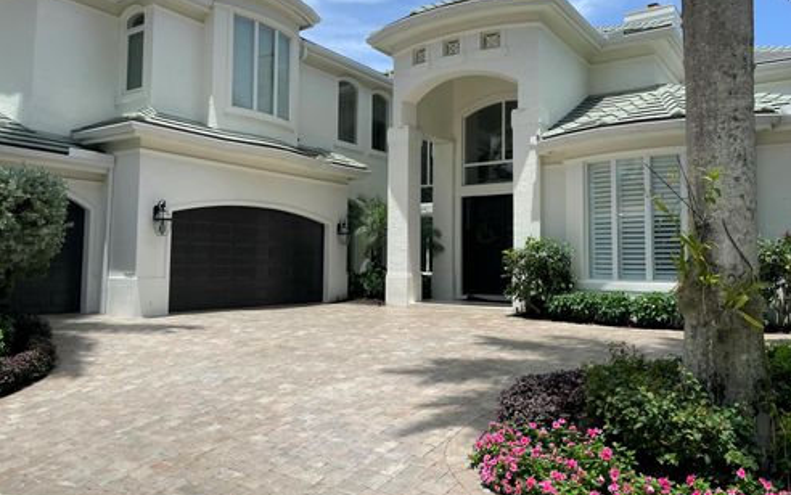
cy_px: 229
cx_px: 400
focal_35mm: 28
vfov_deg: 44.6
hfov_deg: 66.4
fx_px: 604
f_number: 1.6
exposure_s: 1/3401
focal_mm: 4.2
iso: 32
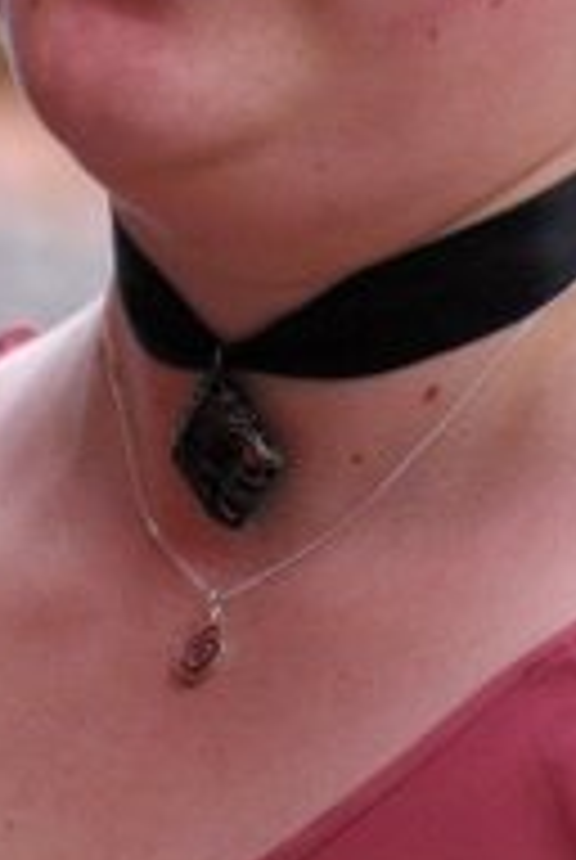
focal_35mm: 752
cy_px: -59
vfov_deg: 2.7
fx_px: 17982
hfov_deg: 1.8
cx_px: 306
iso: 1600
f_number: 6.7
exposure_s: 1/350
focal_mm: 200
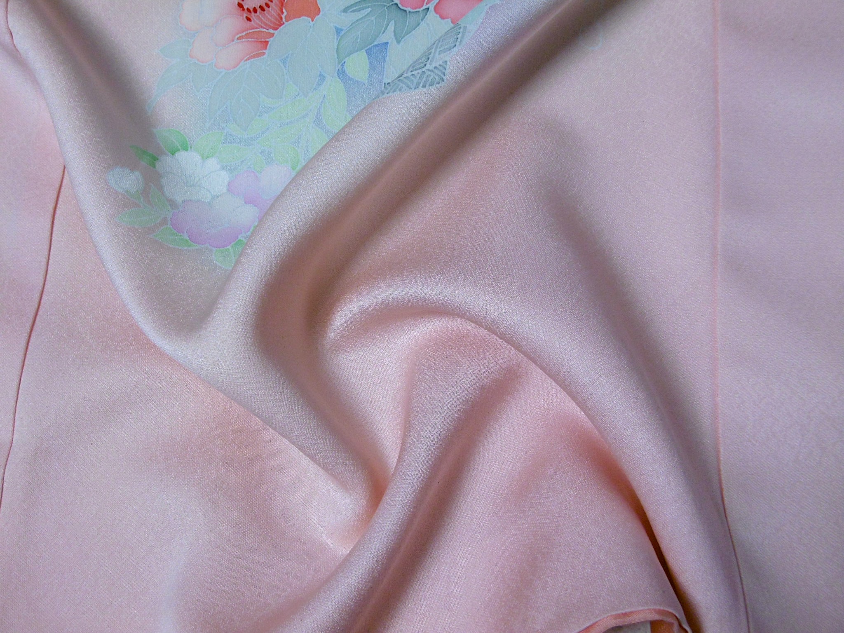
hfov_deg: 43.9
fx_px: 1048
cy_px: 316
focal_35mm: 43
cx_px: 422
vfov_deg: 33.6
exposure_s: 1/50
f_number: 3.8
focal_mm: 7.7
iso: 200
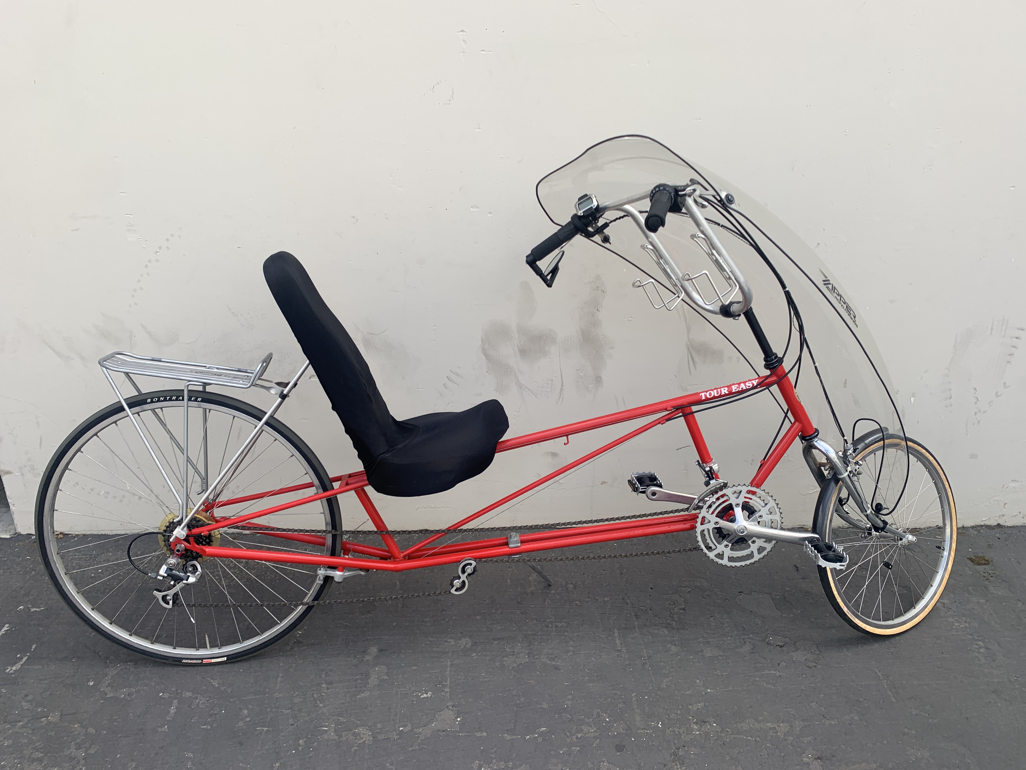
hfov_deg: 67.3
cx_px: 513
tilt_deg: -22.2
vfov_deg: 53.1
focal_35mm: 26
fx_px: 771
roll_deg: +0.8
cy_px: 385
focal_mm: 4.25
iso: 25
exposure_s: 1/822
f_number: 1.8
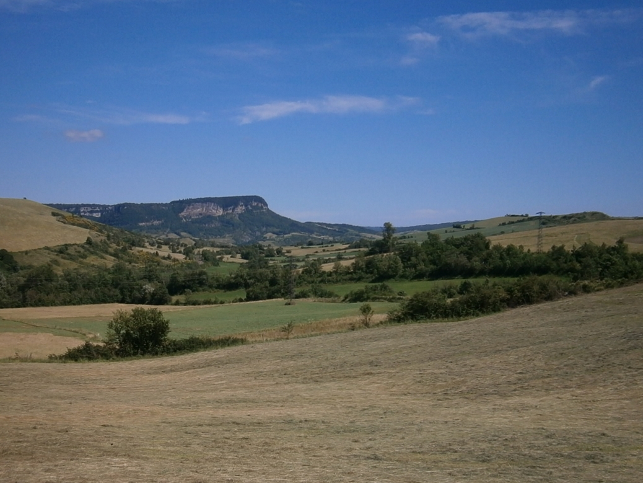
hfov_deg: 36.7
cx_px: 256
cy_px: 335
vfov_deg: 27.8
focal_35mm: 52
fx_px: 966
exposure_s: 1/2000
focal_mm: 6.4
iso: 80
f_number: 3.1
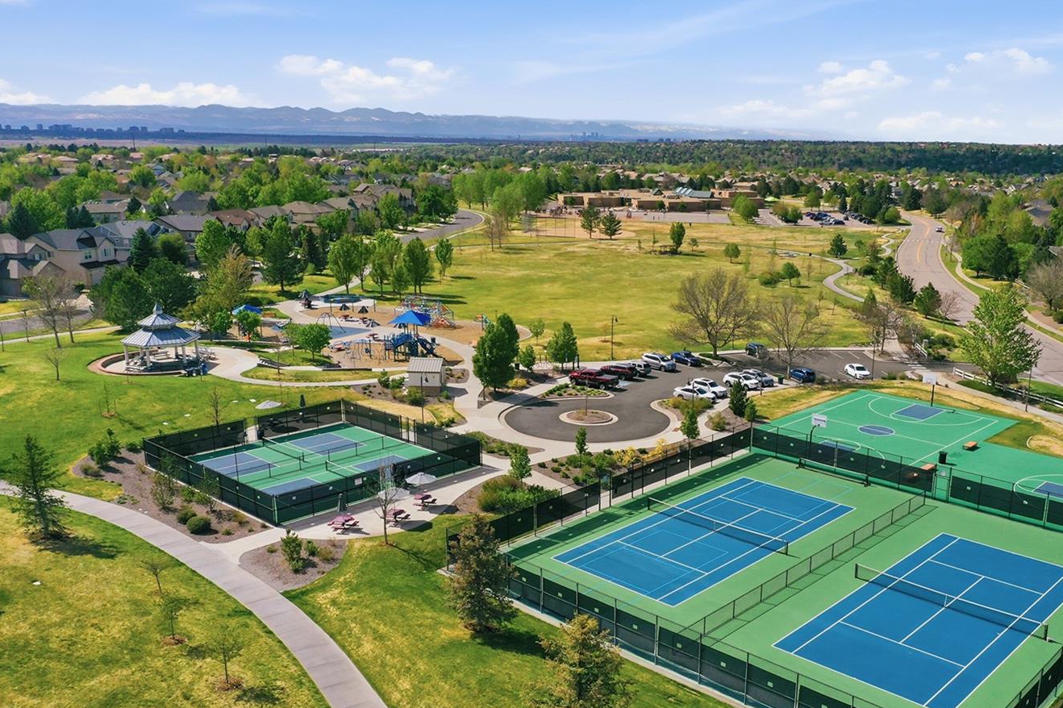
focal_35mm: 34
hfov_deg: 55.4
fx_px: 1004
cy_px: 418
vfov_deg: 38.7
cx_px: 631
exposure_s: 1/800
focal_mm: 10.3
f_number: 7.1
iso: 100
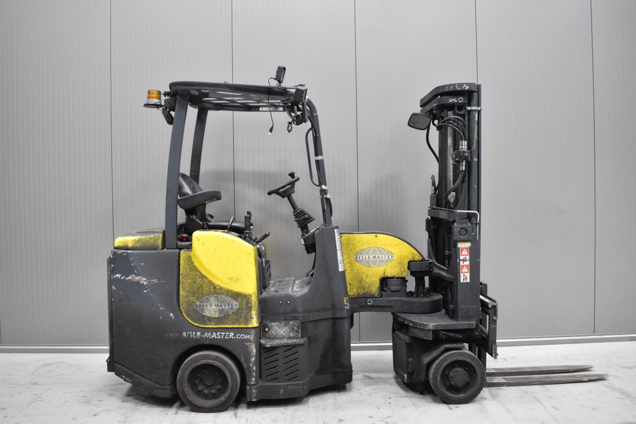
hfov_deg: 61.9
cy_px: 212
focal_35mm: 30
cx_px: 318
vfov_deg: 43.6
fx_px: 530
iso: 1600
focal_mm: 20
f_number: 4.5
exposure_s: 1/30
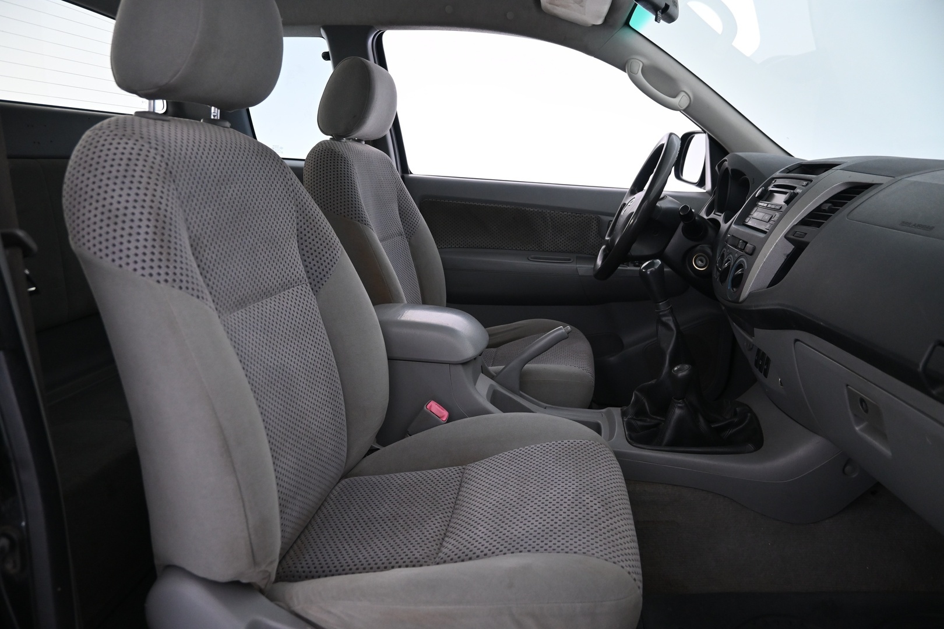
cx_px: 472
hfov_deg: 73.7
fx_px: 629
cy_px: 314
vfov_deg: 53.1
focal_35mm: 24
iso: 1250
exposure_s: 1/25
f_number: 3.5
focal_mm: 16
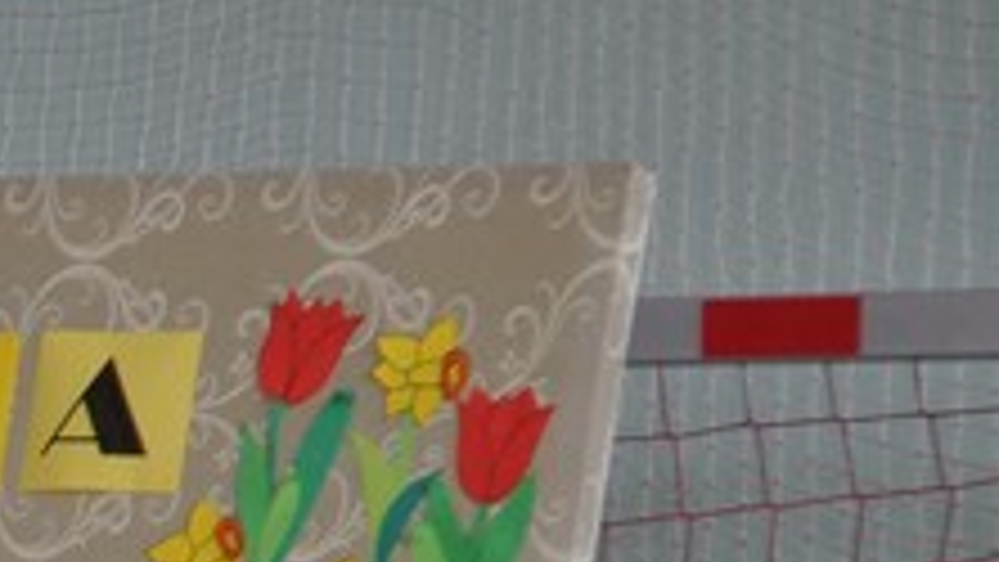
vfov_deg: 4.4
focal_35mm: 271
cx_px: -585
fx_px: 7180
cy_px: 1068
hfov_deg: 7.8
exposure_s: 1/60
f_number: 5.3
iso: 450
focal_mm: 48
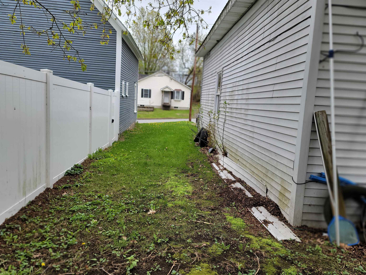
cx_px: 183
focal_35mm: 25
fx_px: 264
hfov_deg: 69.4
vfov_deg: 54.9
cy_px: 138
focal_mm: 7
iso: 20
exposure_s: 1/373
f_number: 1.8
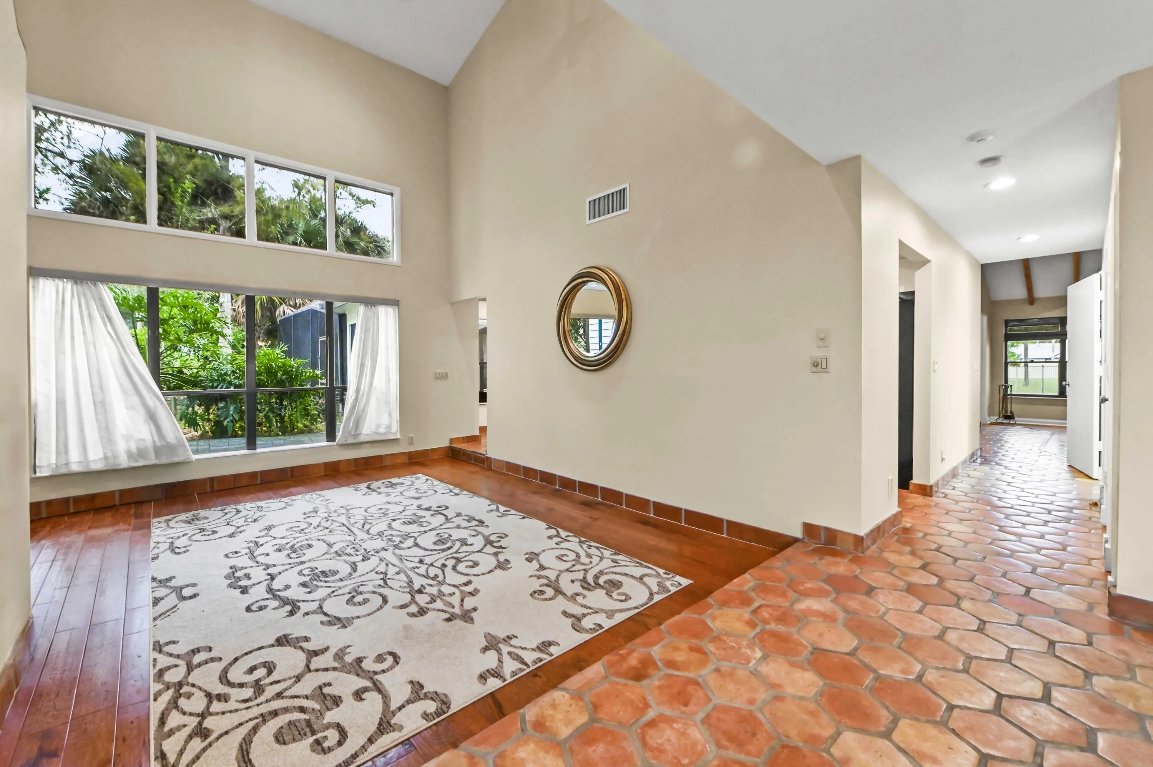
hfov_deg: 104.3
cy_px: 384
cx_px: 576
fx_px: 448
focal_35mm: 14
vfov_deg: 81.1
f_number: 9
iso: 1250
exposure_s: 1/15
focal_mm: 14
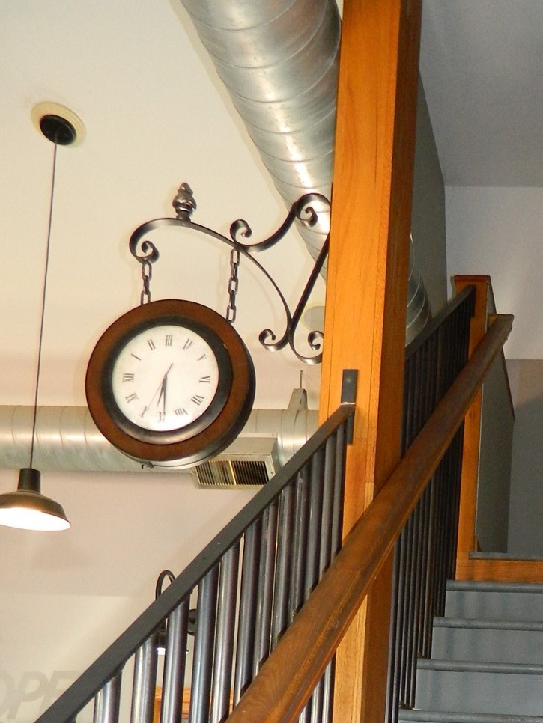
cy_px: 724
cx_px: 502
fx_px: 1108
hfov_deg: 26.5
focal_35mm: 53
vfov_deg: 33.1
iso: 200
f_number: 3.1
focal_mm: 4.5
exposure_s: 1/30
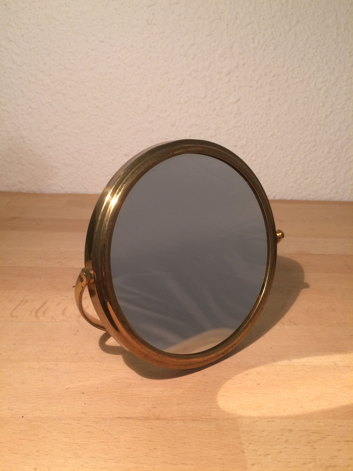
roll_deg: -1.3
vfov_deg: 61.7
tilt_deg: -22.4
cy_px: 236
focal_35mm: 29
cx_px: 176
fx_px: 394
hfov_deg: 48.2
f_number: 2.2
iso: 125
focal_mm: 4.15
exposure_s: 1/33
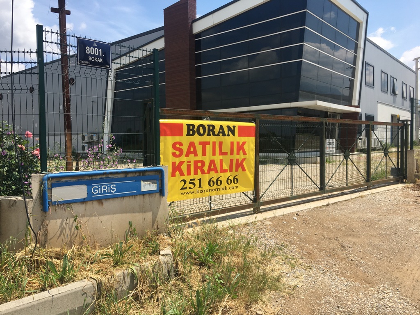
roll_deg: +0.4
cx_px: 210
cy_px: 158
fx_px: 352
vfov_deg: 48.2
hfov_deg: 61.7
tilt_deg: -1.5
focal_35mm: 29
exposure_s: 1/1508
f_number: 2.2
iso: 25
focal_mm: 4.15
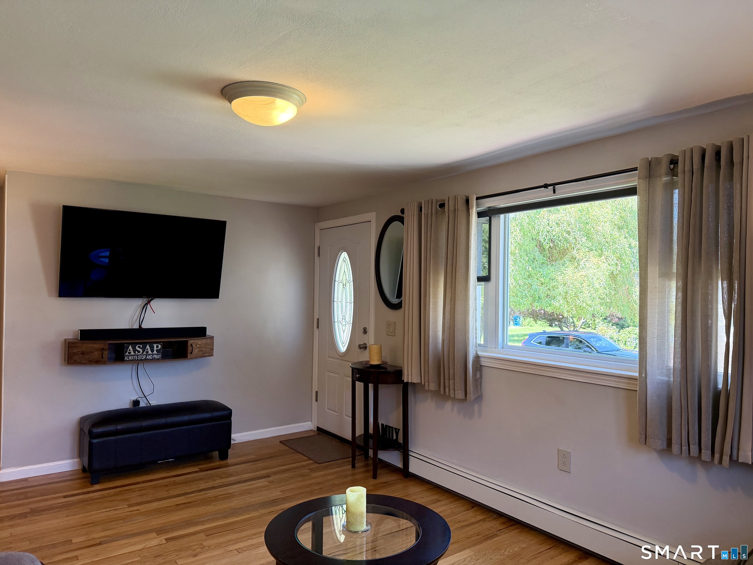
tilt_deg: -0.8
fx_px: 522
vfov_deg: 56.8
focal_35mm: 24
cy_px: 282
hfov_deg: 71.6
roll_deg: -1.6
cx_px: 376
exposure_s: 1/159
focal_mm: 6.76
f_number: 1.78
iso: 160
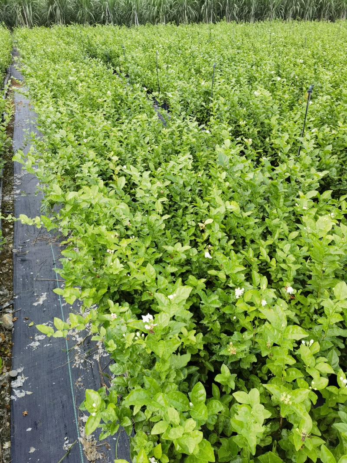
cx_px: 174
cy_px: 232
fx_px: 361
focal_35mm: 27
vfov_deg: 65.3
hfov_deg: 51.3
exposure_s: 1/419
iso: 50
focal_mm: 6.67
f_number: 1.9
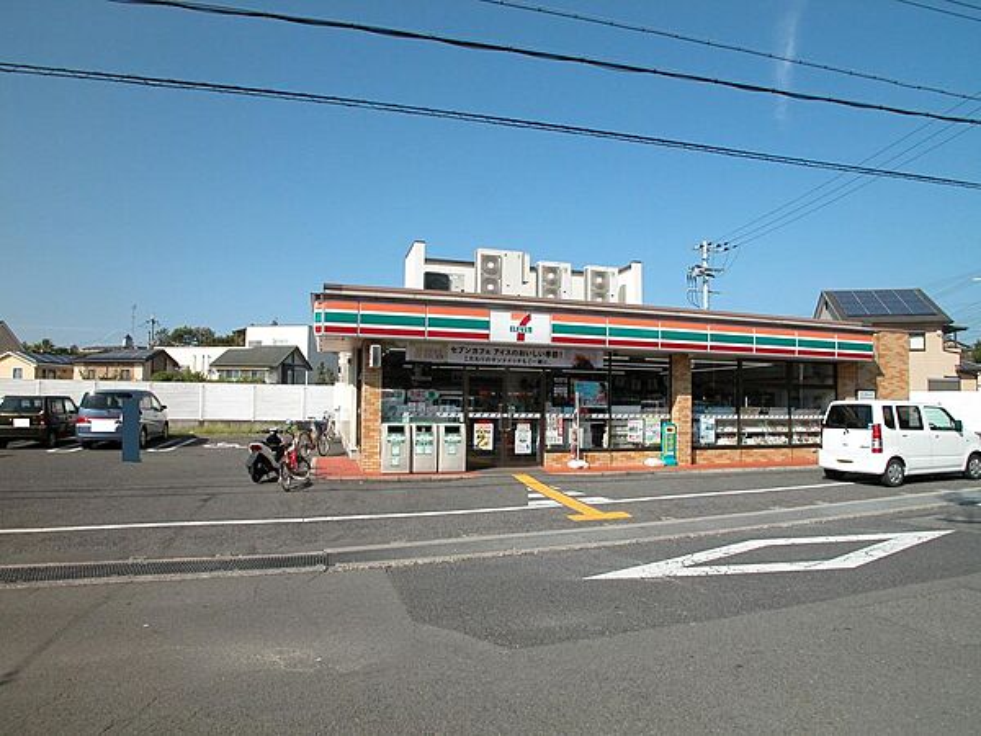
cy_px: 368
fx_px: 794
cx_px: 490
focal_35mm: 28
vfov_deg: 49.7
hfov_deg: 63.4
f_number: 6.3
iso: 100
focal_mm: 7.1
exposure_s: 1/406
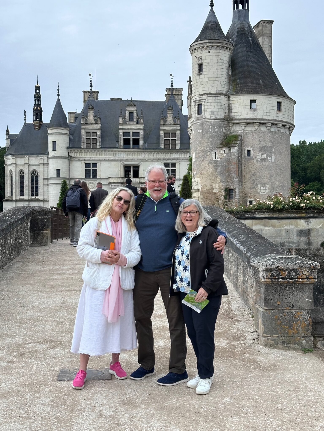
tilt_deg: -0.7
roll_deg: -1.1
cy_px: 216
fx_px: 599
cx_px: 162
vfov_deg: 39.7
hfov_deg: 30.3
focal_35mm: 48
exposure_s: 1/1639
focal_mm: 6.86
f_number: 1.78
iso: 64
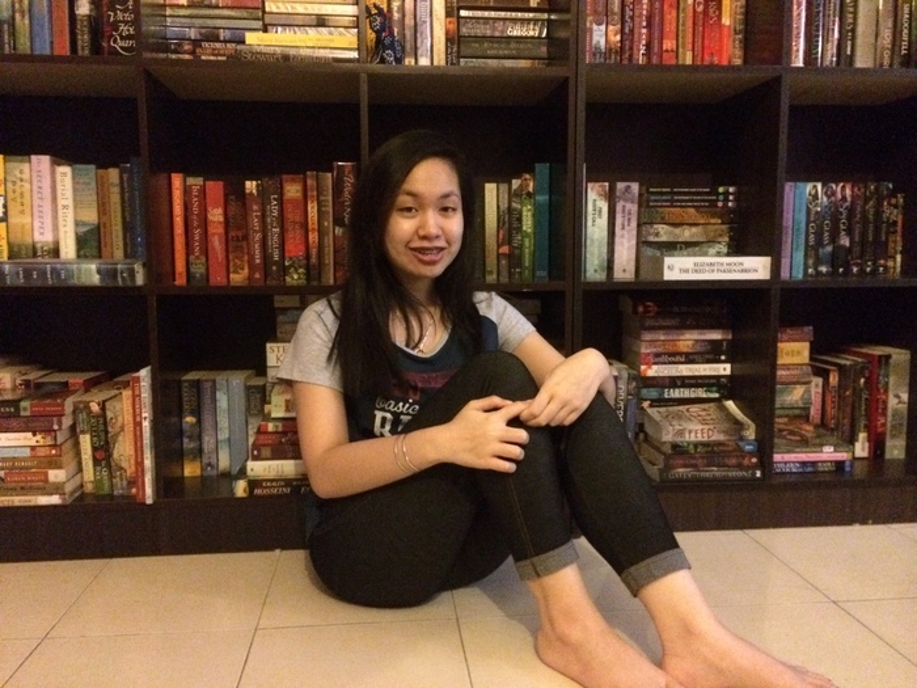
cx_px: 458
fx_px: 795
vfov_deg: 46.8
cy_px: 344
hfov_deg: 60.0
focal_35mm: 30
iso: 1250
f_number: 2.2
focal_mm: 4.12
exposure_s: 1/15
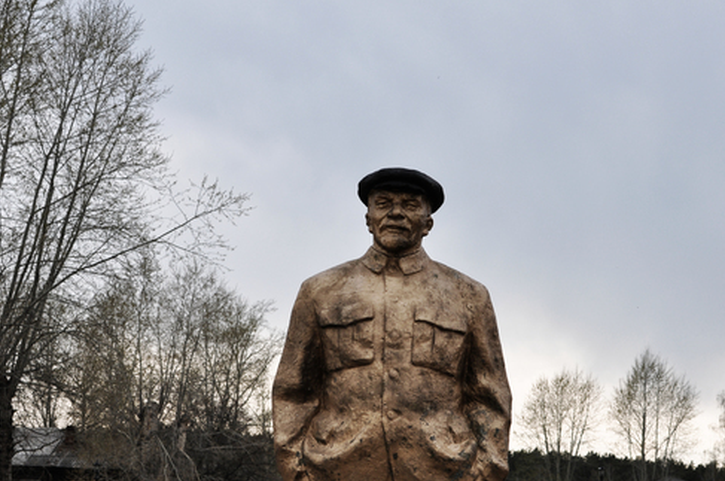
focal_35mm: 65
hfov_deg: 31.2
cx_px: 406
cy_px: 265
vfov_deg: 21.0
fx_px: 1299
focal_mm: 35
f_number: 8
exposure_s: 1/250
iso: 200
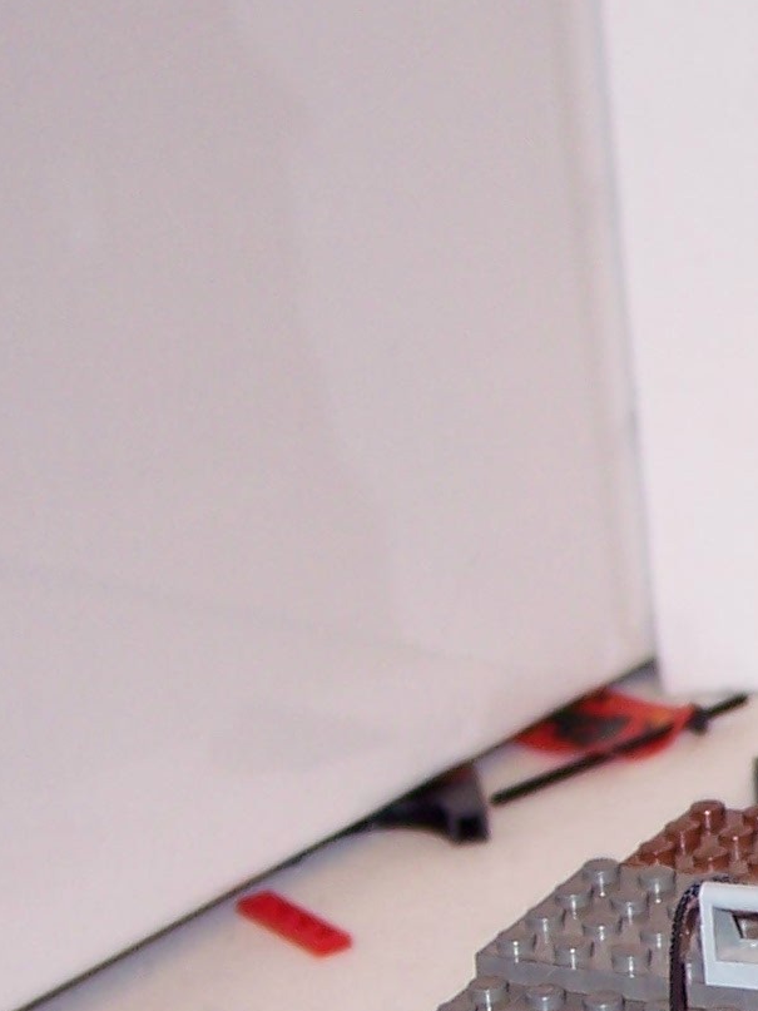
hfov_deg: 10.3
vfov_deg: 14.1
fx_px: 4030
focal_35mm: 138
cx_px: 1254
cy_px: 995
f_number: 2.8
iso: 100
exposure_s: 1/60
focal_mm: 8
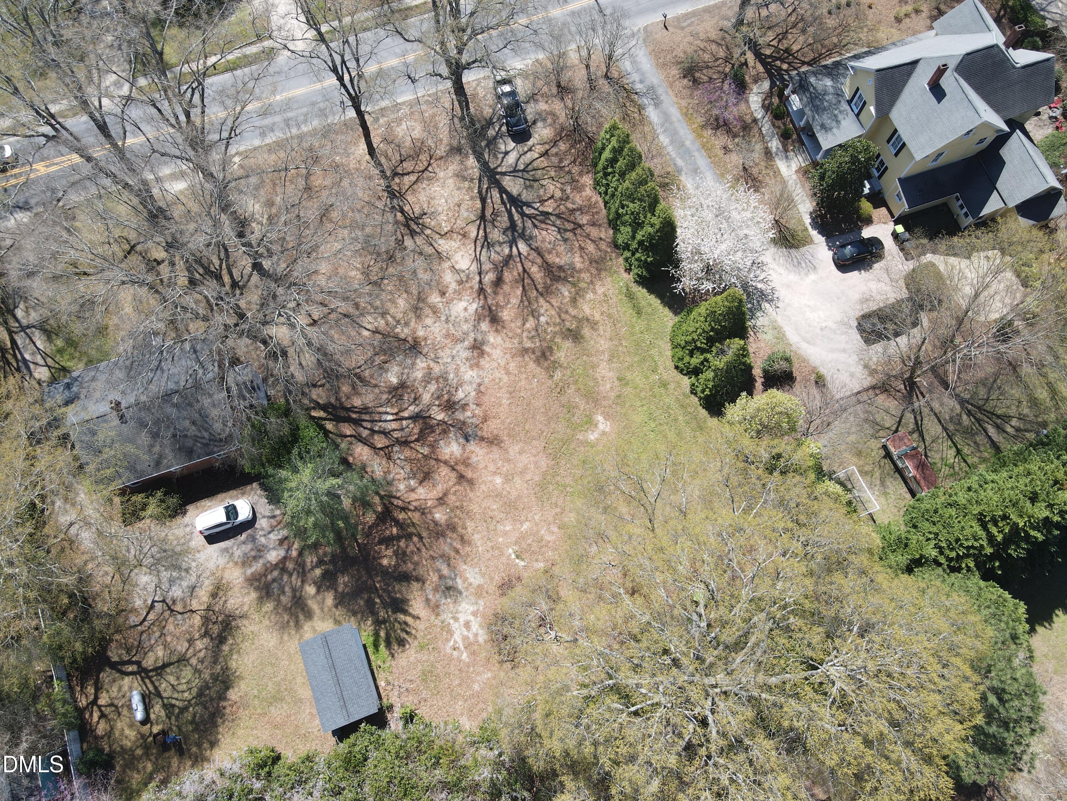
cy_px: 400
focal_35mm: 24
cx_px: 534
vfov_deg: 56.8
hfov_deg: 71.6
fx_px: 740
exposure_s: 1/320
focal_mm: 4.5
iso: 100
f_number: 2.8
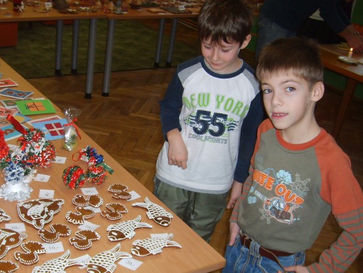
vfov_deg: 30.1
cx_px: 119
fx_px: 504
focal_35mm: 48
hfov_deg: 39.1
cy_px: 176
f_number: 2.8
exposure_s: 1/45
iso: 100
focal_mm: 5.8
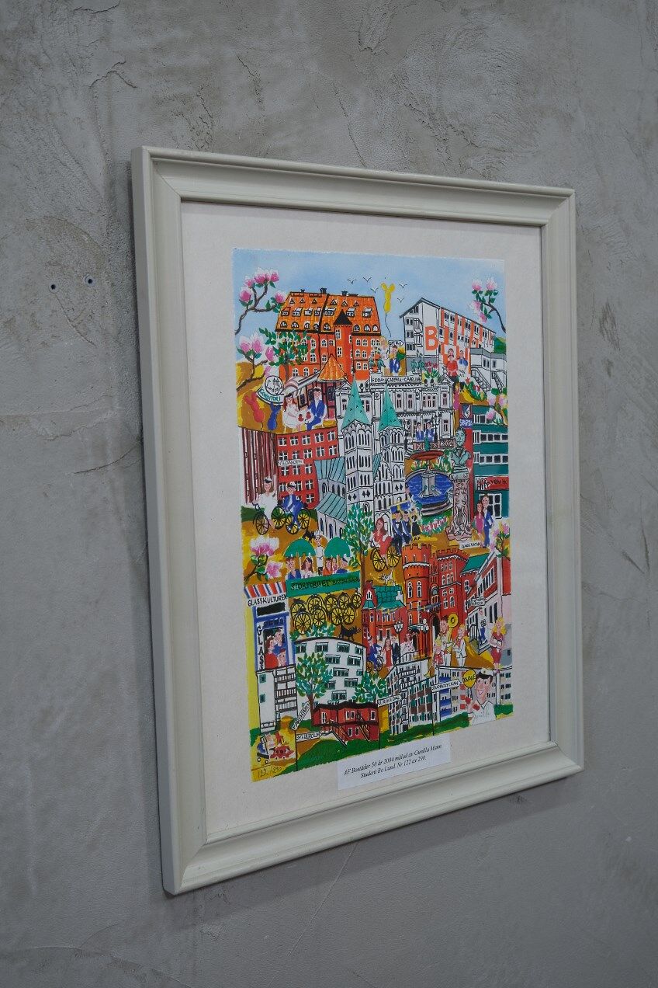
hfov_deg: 30.5
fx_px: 1206
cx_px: 329
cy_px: 494
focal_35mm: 44
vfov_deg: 44.5
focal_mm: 29.2
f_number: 4
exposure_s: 1/42
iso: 400
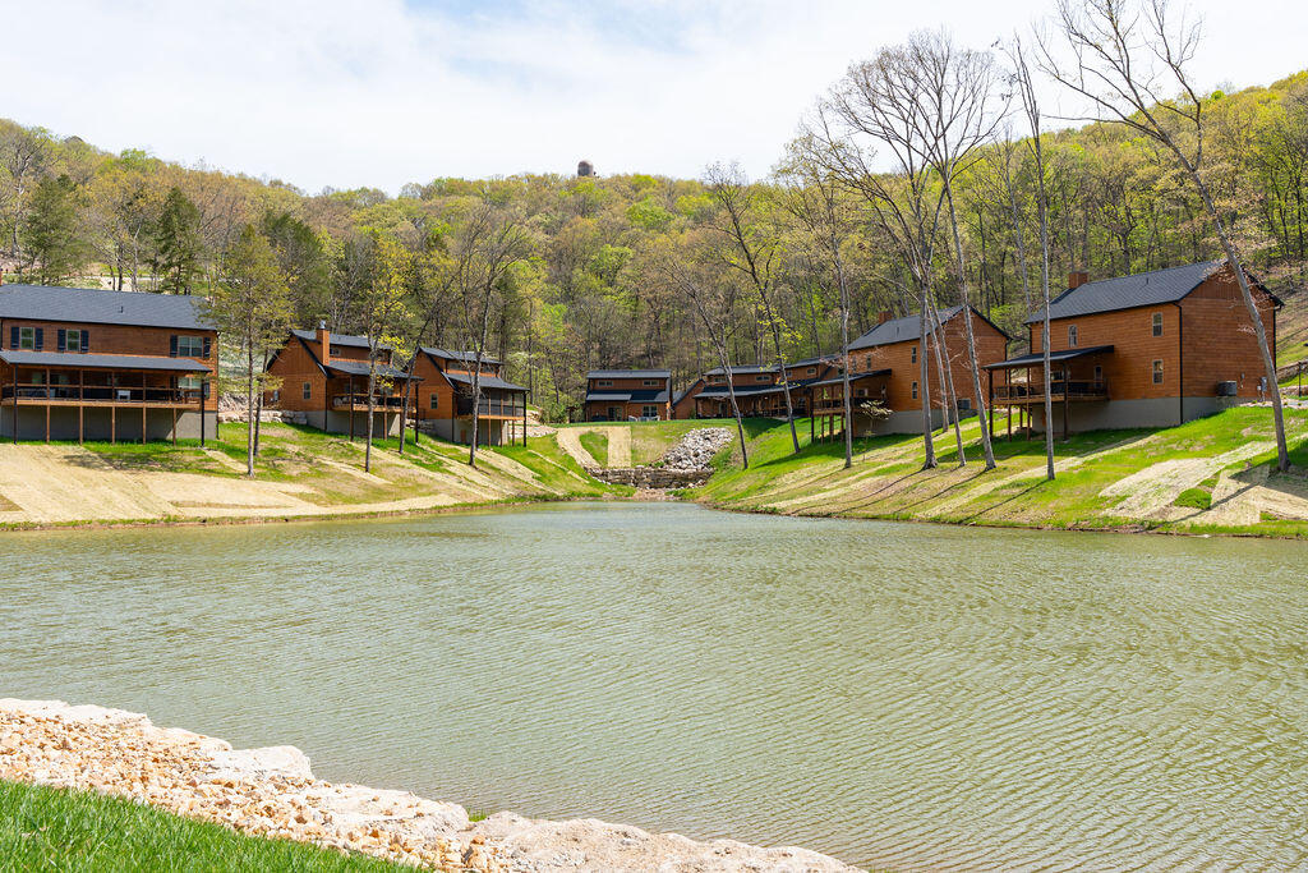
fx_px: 1381
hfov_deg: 50.7
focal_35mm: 38
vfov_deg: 35.1
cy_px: 436
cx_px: 654
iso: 100
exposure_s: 1/250
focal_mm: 38
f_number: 8
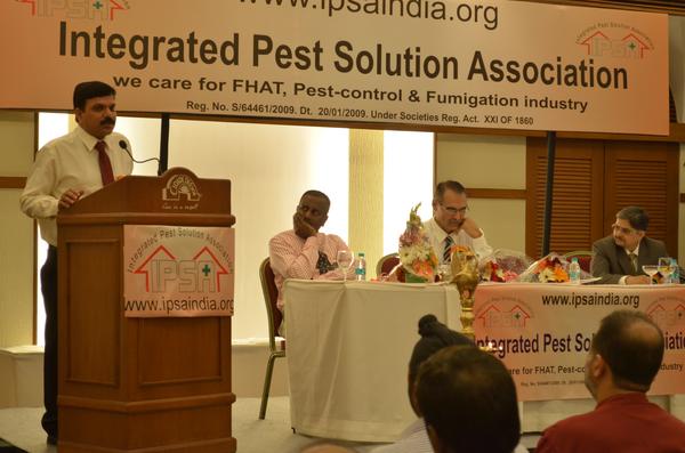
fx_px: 1481
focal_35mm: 78
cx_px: 342
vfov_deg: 17.4
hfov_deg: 26.0
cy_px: 226
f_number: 5.6
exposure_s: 1/40
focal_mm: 52
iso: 1000
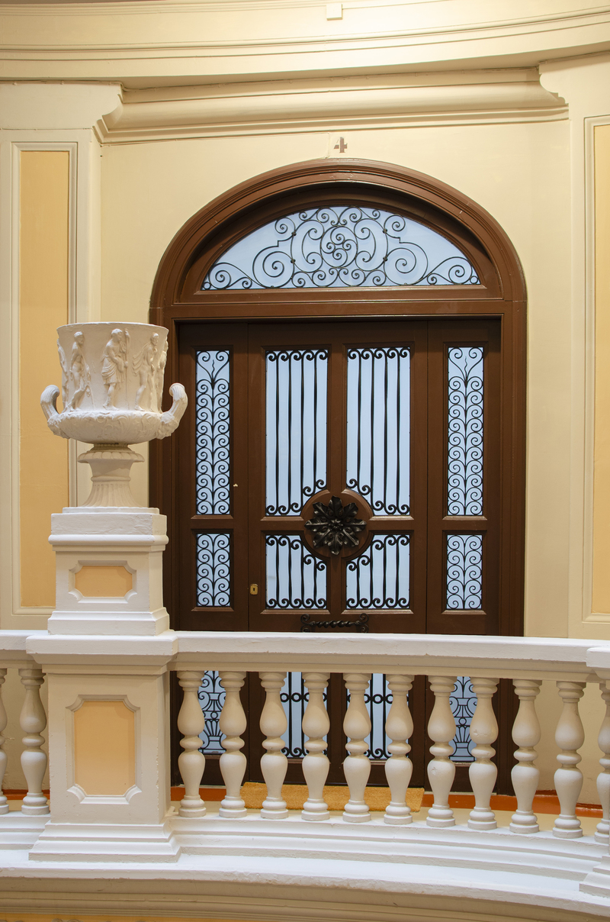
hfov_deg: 25.6
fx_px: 1340
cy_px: 461
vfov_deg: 37.9
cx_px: 305
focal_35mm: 52
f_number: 3.5
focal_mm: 35
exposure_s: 1/2
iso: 100
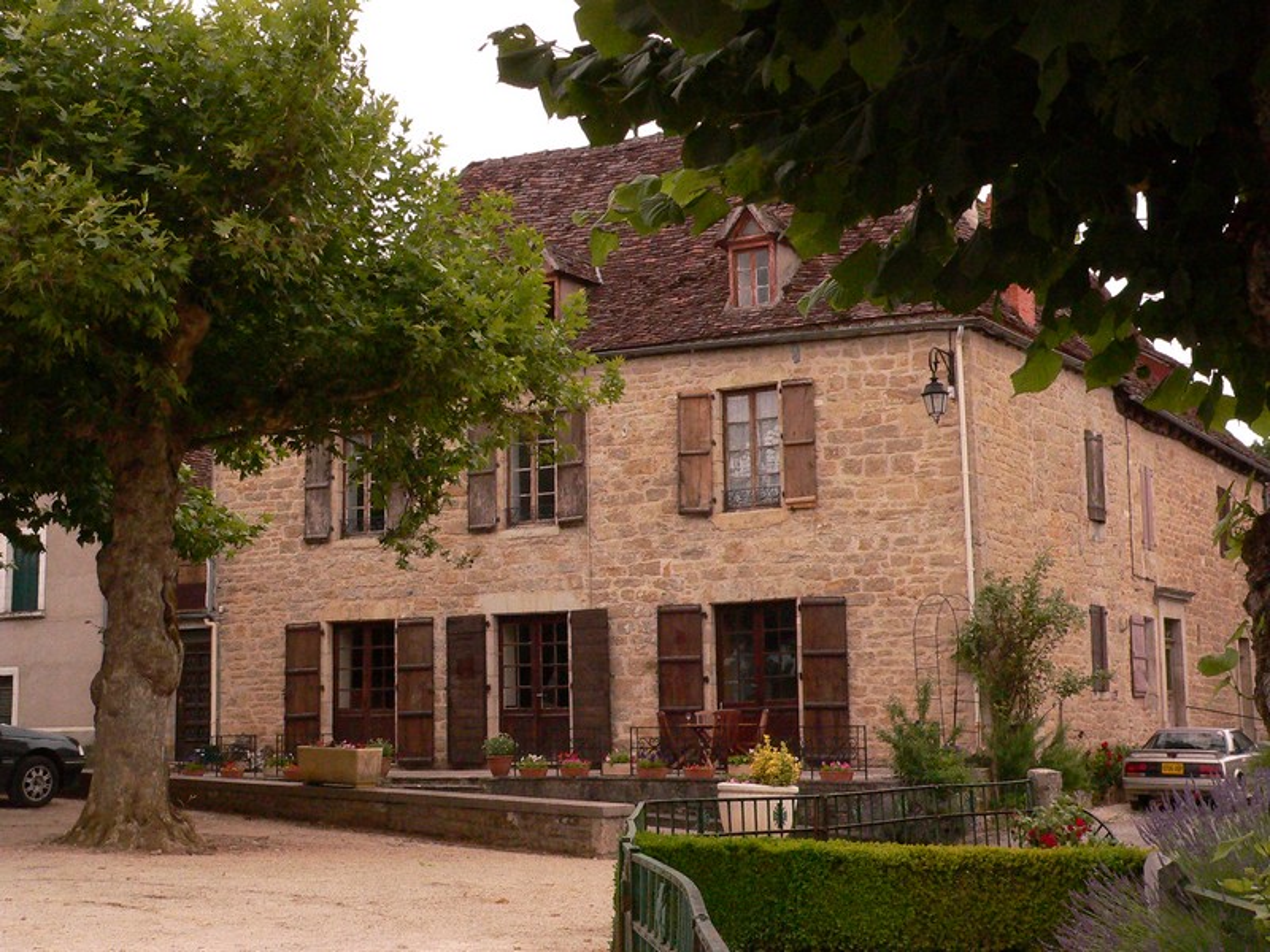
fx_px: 1908
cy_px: 476
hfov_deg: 36.8
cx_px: 635
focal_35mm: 52
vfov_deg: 28.0
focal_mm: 8.7
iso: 400
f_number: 5.6
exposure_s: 1/1300
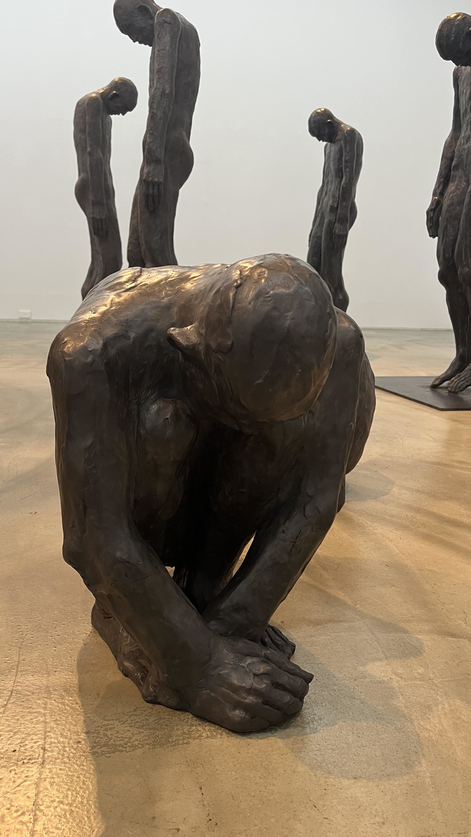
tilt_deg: -11.0
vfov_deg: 66.1
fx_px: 644
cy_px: 410
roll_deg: -2.2
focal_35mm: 29
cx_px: 228
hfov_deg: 40.2
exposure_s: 1/60
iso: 160
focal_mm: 5.1
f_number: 1.6
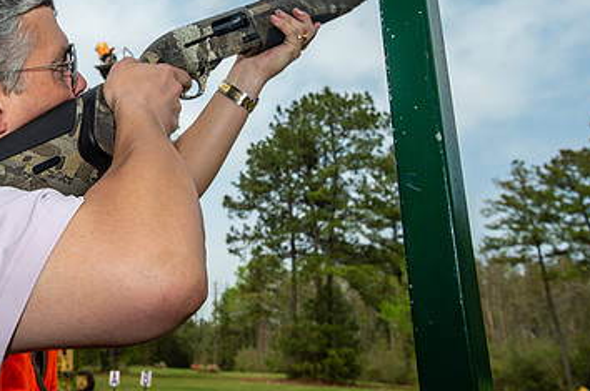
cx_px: 137
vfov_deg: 31.8
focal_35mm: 41
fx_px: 671
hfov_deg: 45.6
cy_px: 87
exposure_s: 1/250
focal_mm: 25
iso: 125
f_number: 8
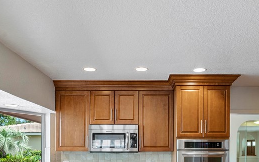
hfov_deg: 56.6
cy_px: 146
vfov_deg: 35.1
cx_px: 144
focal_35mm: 34
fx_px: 240
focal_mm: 16
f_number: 9.5
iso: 320
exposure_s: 1/15
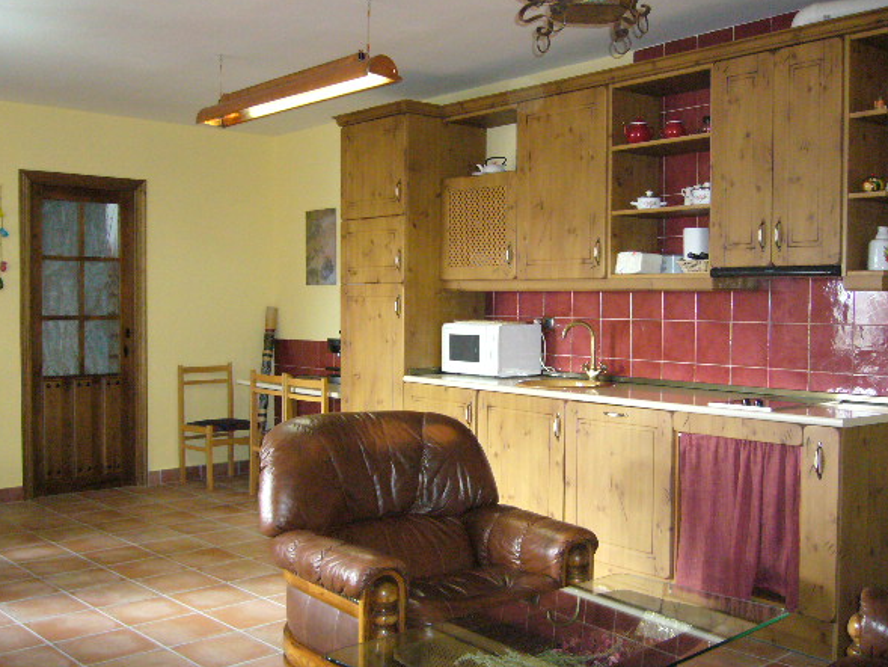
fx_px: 975
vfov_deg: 37.7
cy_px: 343
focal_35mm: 38
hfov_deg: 48.9
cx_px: 419
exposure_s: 1/30
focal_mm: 5.8
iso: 400
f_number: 2.8
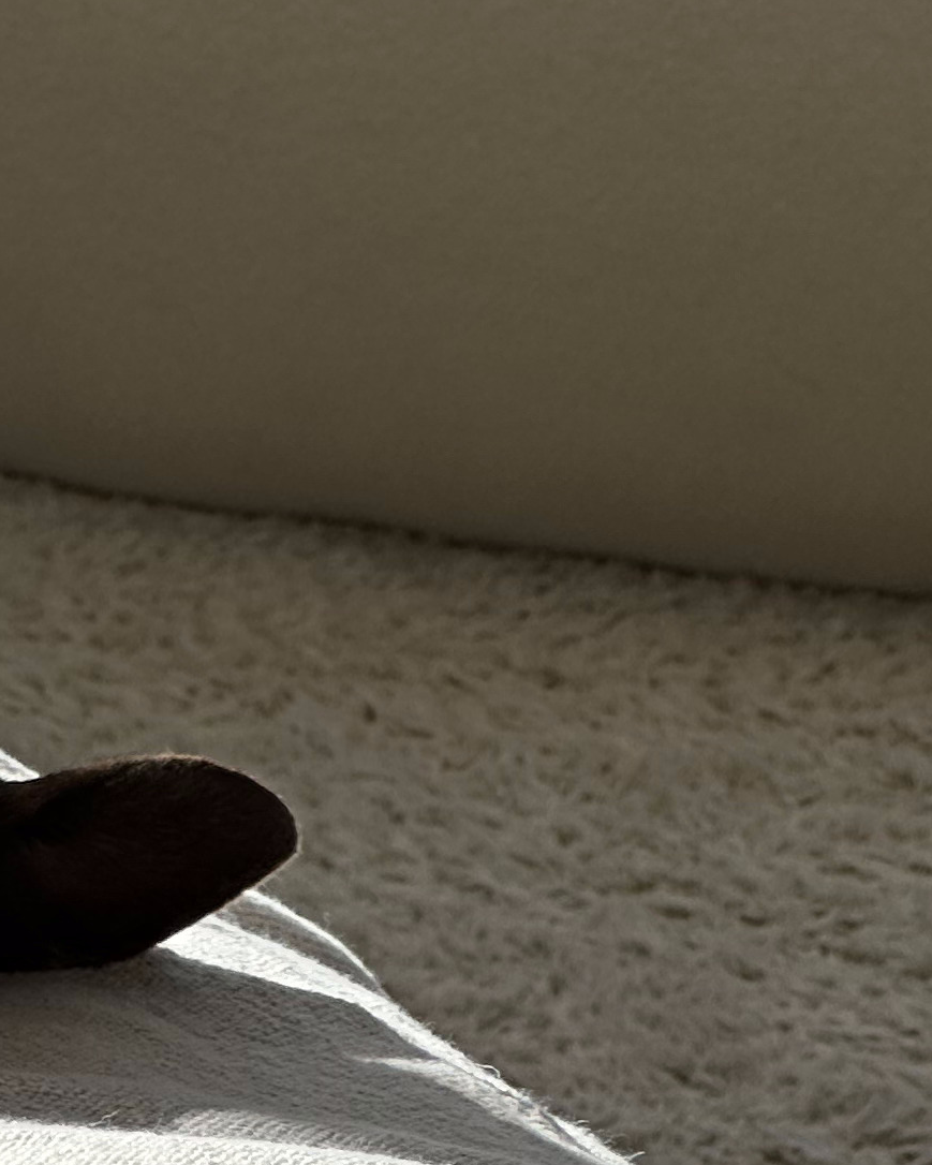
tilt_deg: -12.8
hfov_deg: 5.5
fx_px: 9618
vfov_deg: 6.9
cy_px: 511
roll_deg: +0.2
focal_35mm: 279
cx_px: -619
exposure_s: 1/424
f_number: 2.8
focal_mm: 9
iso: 32
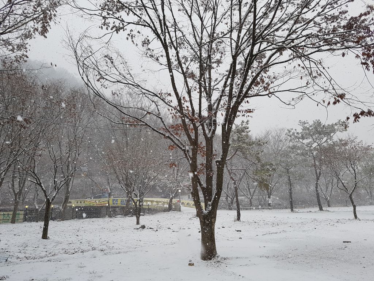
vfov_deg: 53.1
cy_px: 140
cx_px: 187
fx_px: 281
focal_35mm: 26
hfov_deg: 67.3
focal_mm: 4.2
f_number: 1.7
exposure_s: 1/360
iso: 50
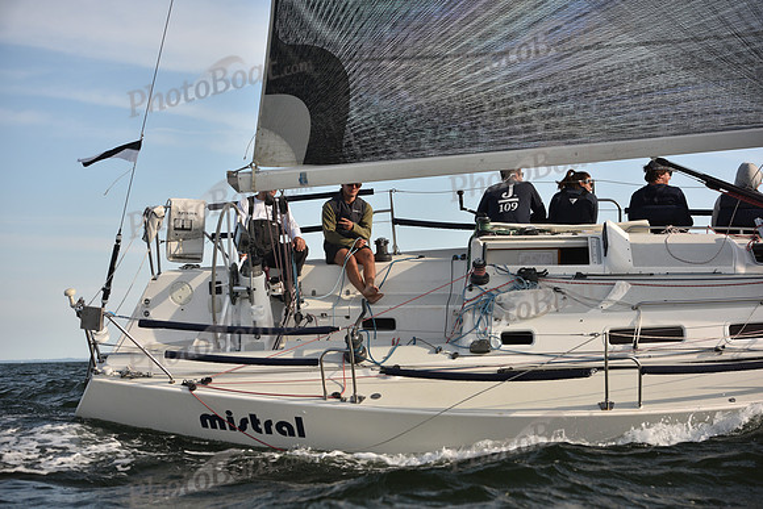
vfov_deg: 19.5
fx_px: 1484
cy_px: 254
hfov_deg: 28.8
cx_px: 382
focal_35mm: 70
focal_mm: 70
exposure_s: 1/800
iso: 250
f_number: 4.5
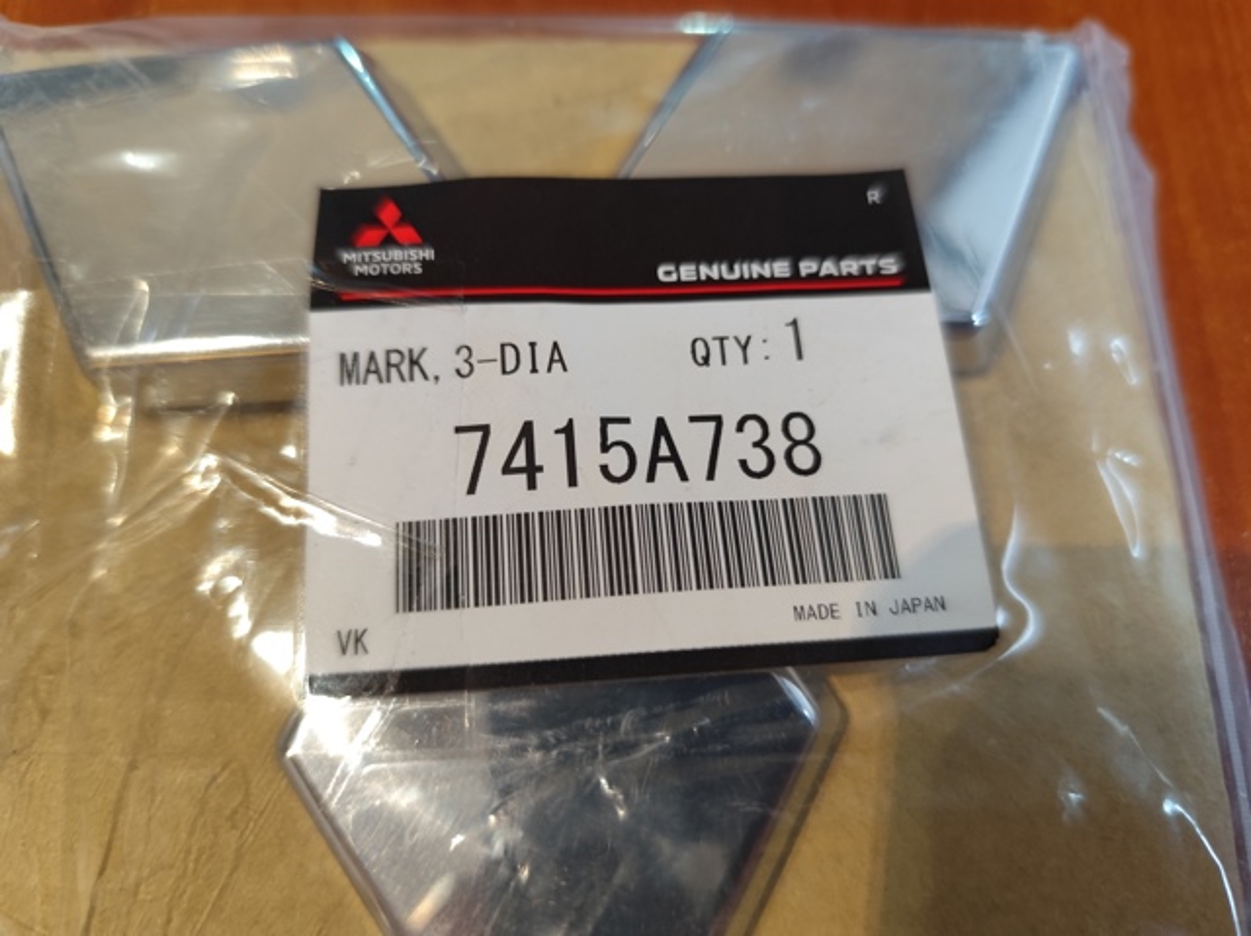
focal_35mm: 23
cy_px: 468
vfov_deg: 58.8
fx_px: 831
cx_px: 626
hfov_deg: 74.0
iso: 800
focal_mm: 6.19
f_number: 1.65
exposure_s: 1/50
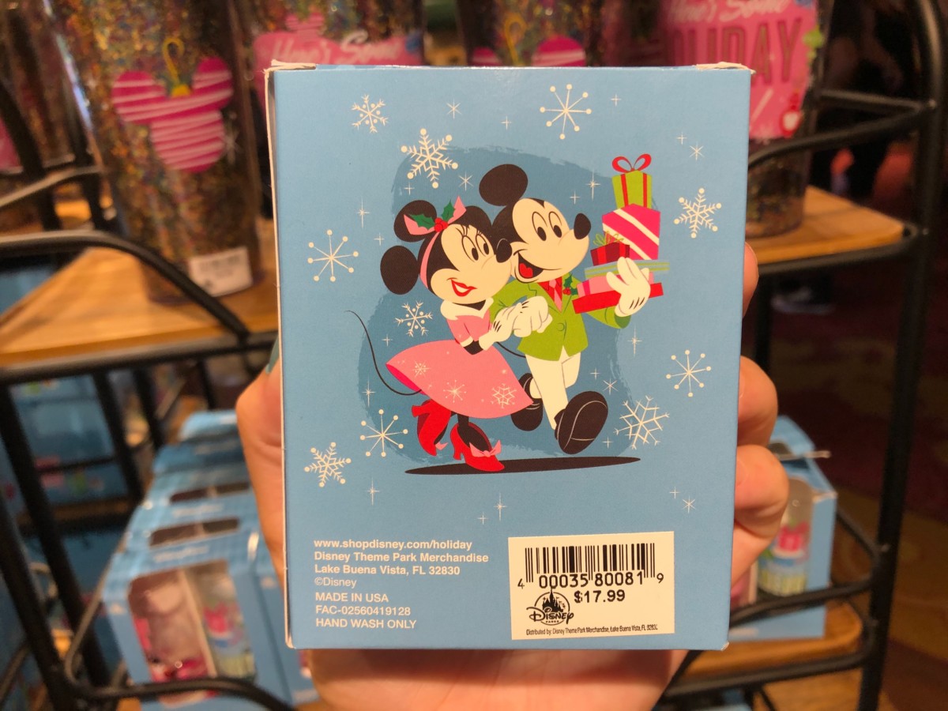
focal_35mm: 28
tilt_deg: -23.6
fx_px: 767
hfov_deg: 63.4
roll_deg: +5.3
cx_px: 474
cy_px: 356
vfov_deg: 49.7
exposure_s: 1/30
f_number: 1.8
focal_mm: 3.99
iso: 32
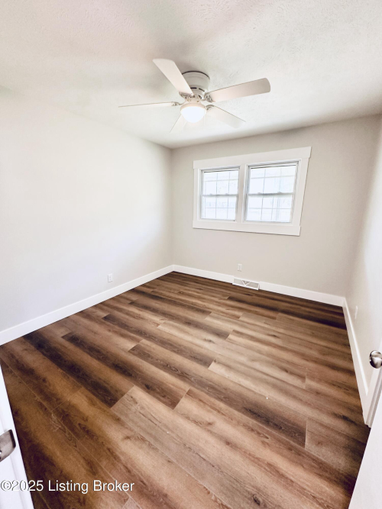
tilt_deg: -12.6
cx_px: 191
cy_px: 254
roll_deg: -2.8
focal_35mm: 14
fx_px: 206
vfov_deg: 102.1
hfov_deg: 85.7
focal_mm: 2.22
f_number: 2.2
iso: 250
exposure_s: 1/60
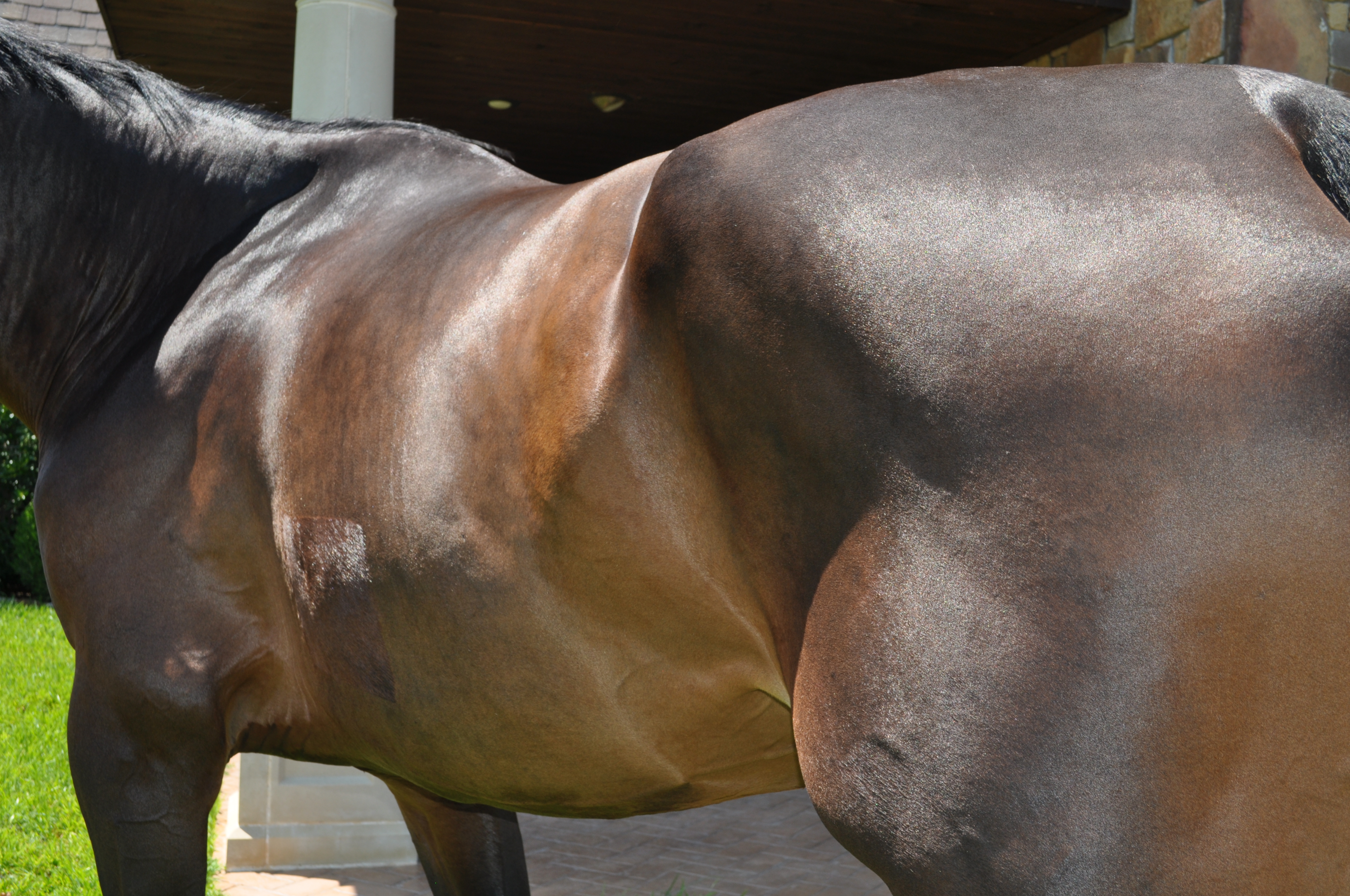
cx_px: 675
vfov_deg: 31.8
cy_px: 448
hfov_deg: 46.4
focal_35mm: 42
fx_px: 1573
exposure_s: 1/200
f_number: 8
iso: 200
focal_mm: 28
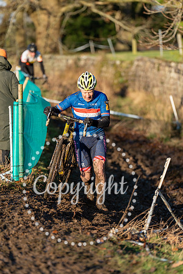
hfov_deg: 6.9
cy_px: 137
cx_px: 92
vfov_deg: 10.3
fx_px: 1525
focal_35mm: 200
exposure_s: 1/1000
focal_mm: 200
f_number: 3.5
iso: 250
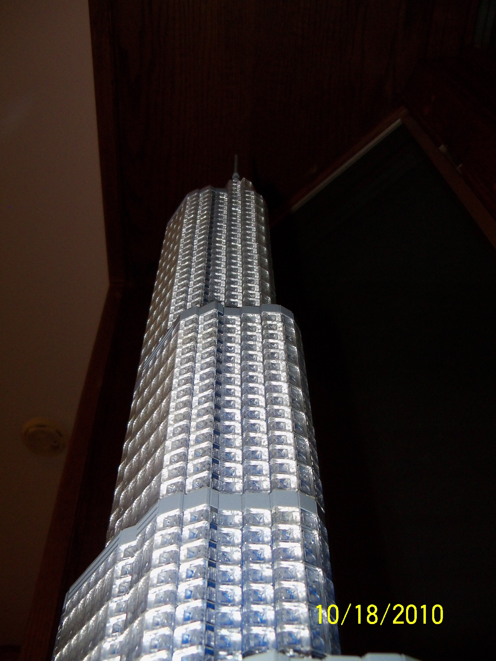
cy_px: 330
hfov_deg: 40.7
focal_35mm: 35
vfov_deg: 52.6
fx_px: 669
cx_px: 248
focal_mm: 6.2
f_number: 3.5
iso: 200
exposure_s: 1/30
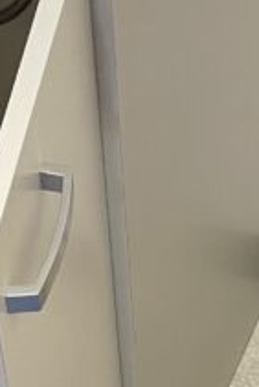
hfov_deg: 10.4
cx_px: -20
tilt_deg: -56.0
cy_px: 638
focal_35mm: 131
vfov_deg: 14.3
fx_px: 1411
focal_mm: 4.2
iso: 200
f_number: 1.6
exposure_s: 1/60
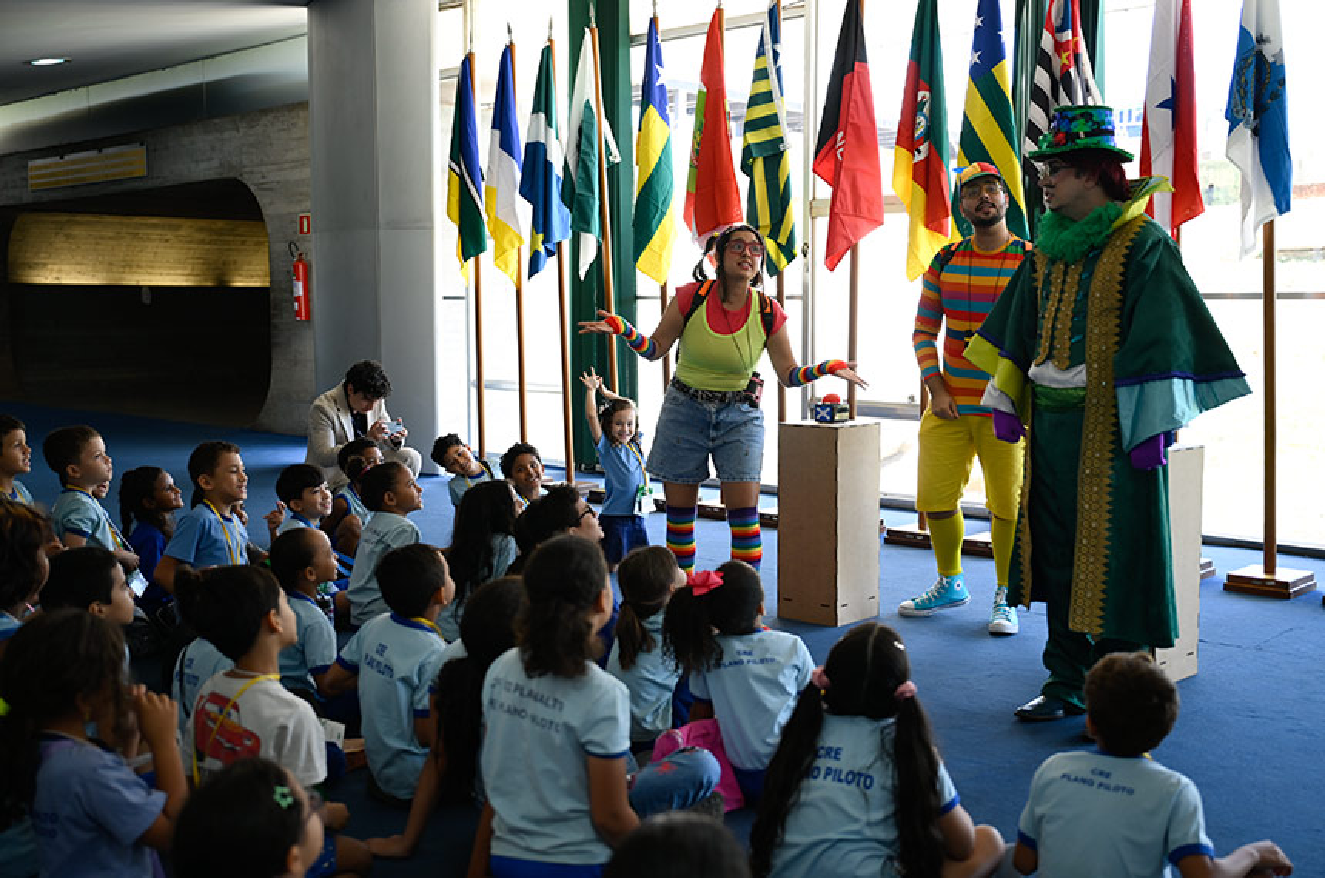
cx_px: 662
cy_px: 439
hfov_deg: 53.2
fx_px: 1323
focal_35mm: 36
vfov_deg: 36.7
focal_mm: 36
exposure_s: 1/250
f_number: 2.8
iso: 500
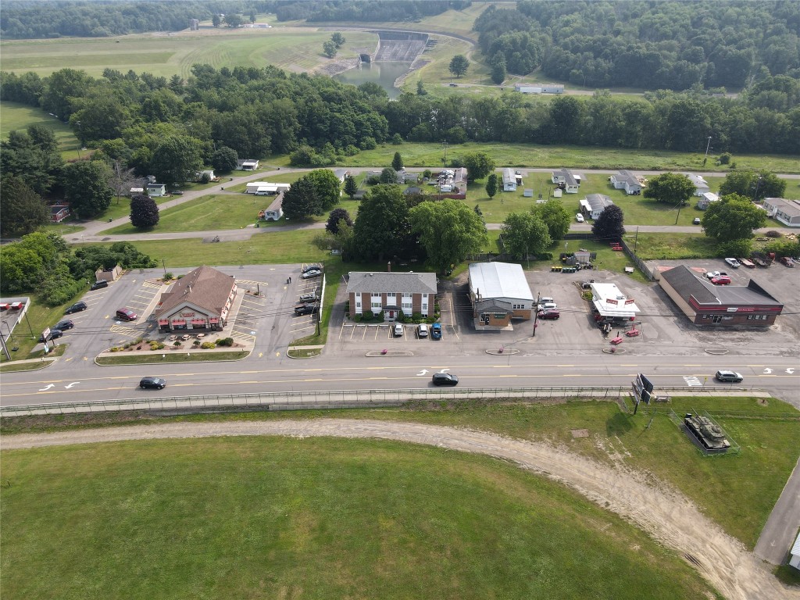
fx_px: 555
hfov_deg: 71.6
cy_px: 300
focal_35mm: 24
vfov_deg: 56.8
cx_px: 400
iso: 100
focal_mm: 4.5
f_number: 2.8
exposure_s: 1/400
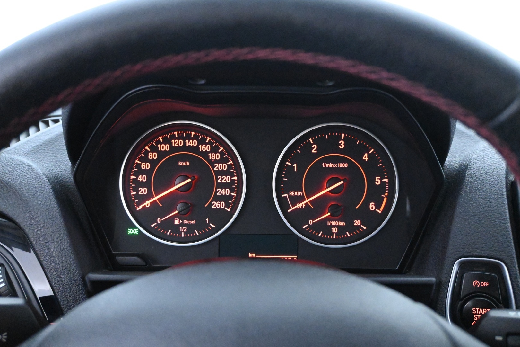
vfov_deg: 39.1
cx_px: 260
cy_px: 174
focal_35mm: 34
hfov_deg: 56.1
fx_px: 487
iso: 11400
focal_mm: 22.5
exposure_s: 1/40
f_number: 4
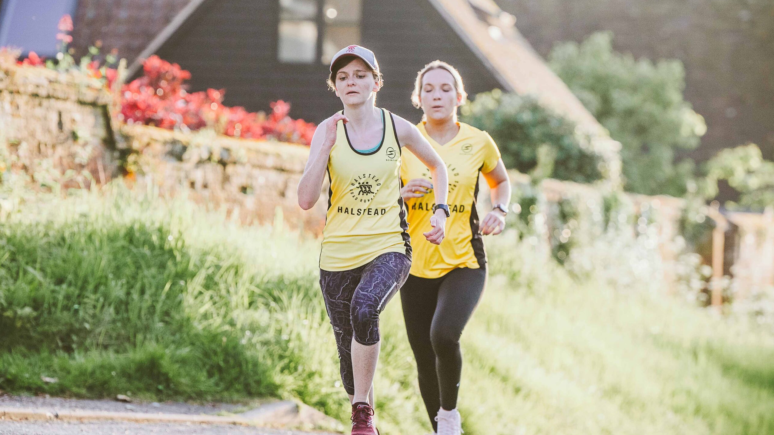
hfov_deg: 8.6
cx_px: 386
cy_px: 241
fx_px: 5172
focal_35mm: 252
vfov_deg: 4.8
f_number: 3.5
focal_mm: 160
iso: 500
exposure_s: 1/1250
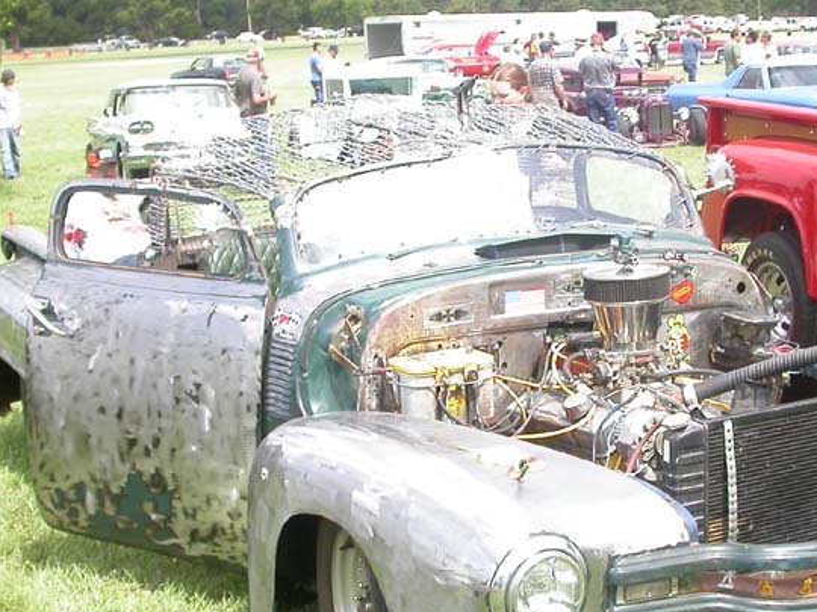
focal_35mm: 72
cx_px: 483
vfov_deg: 20.4
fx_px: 1699
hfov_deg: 27.0
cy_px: 411
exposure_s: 1/1000
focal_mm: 7.85
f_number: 2.6
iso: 100
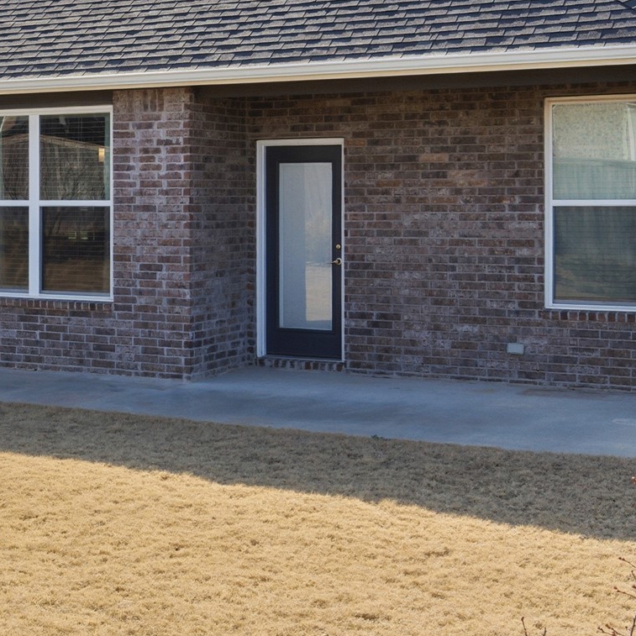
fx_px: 1330
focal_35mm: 64
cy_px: 205
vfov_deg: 26.7
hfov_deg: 26.0
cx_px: 60
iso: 800
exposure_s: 1/8000
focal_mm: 28
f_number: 10
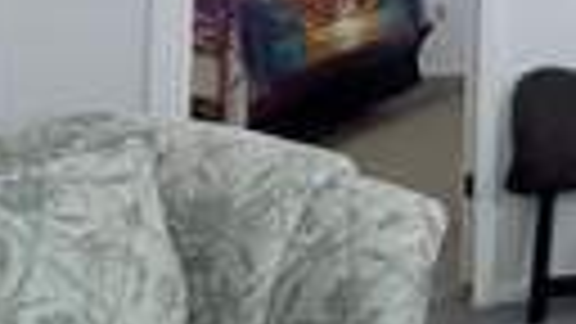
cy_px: -153
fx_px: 871
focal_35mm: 57
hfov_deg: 24.1
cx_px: 954
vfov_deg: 18.8
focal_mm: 2.22
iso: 320
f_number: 2.2
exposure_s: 1/60
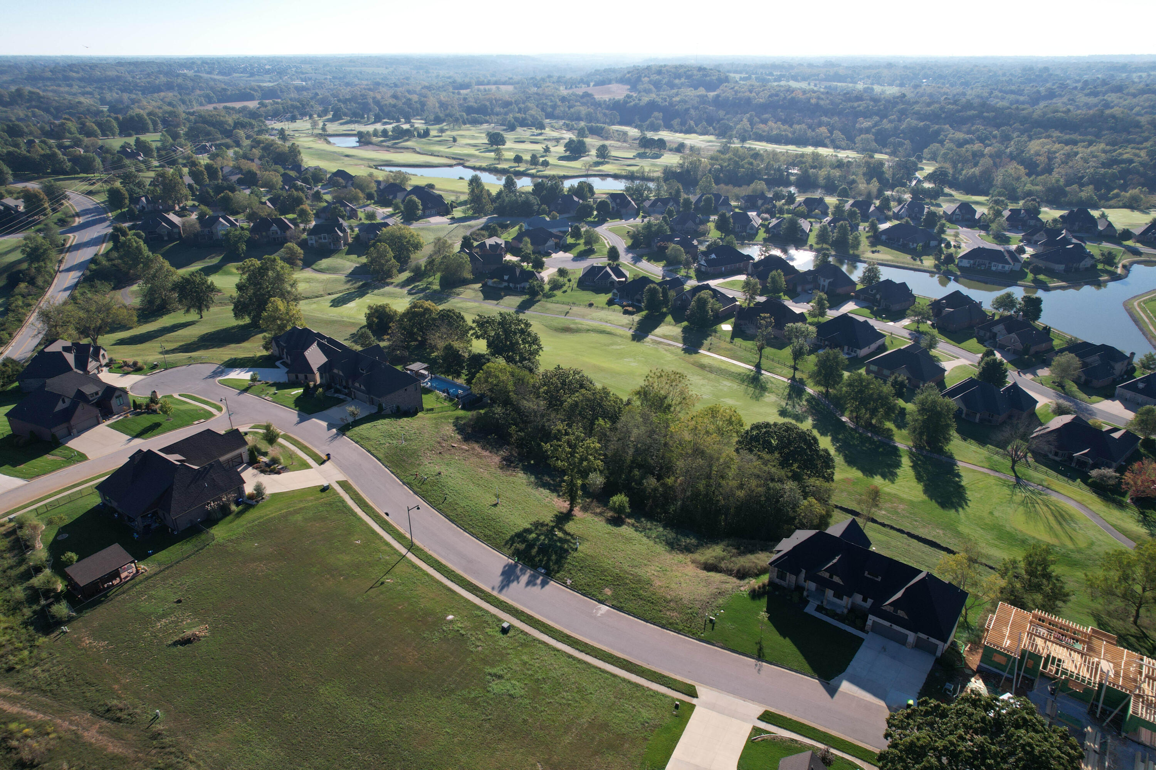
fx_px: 706
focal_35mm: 22
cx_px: 578
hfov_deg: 78.6
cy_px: 385
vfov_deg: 57.2
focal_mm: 8.38
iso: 110
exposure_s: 1/1250
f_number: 2.8
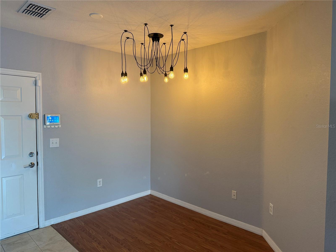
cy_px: 126
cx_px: 168
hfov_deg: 71.6
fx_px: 233
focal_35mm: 24
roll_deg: -0.3
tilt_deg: -2.7
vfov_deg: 56.8
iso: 320
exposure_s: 1/120
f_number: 1.78
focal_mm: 6.76
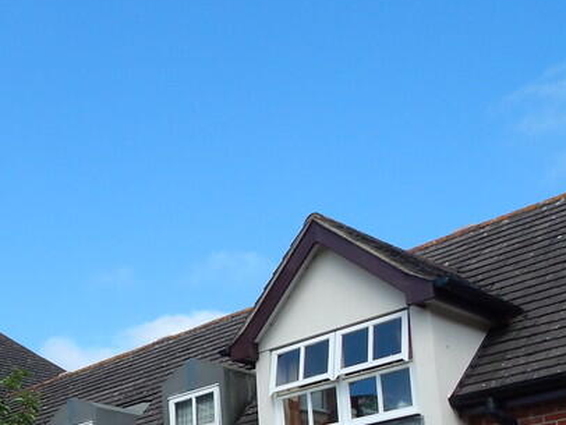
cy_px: 492
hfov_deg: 28.8
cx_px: -112
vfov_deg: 23.4
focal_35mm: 58
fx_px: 949
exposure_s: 1/1000
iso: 125
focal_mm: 4
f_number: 3
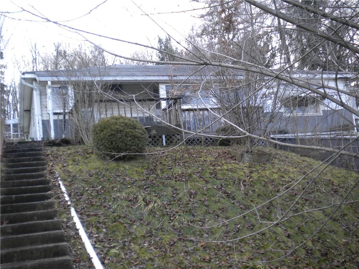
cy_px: 134
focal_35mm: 41
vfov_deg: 35.1
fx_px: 425
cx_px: 180
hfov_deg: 45.8
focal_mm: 7.4
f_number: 3.5
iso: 80
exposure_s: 1/79.2
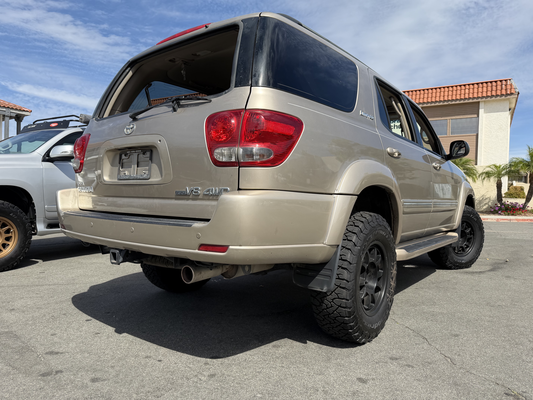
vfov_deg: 56.8
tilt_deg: +0.4
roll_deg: -1.0
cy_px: 200
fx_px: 370
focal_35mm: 24
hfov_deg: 71.6
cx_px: 266
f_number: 1.78
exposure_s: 1/3425
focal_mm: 6.76
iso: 80
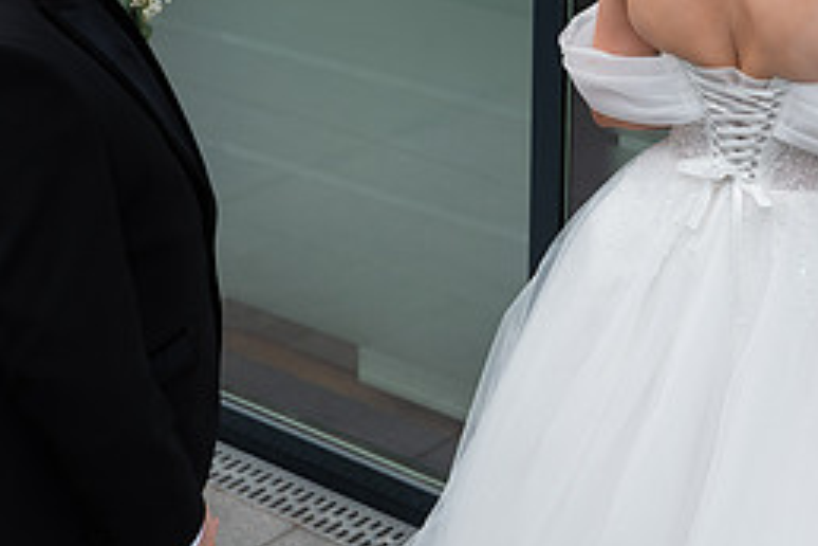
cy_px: 9
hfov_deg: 23.1
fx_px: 1999
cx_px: 495
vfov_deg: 15.3
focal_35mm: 88
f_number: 3.5
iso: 200
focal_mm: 34
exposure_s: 1/800
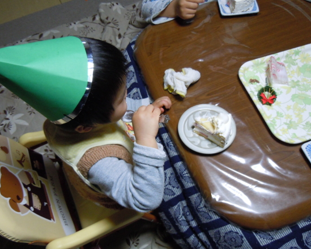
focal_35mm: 32
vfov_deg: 45.8
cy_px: 124
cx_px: 151
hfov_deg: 55.7
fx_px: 294
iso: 400
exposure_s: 1/50
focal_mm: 5.4
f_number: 3.5
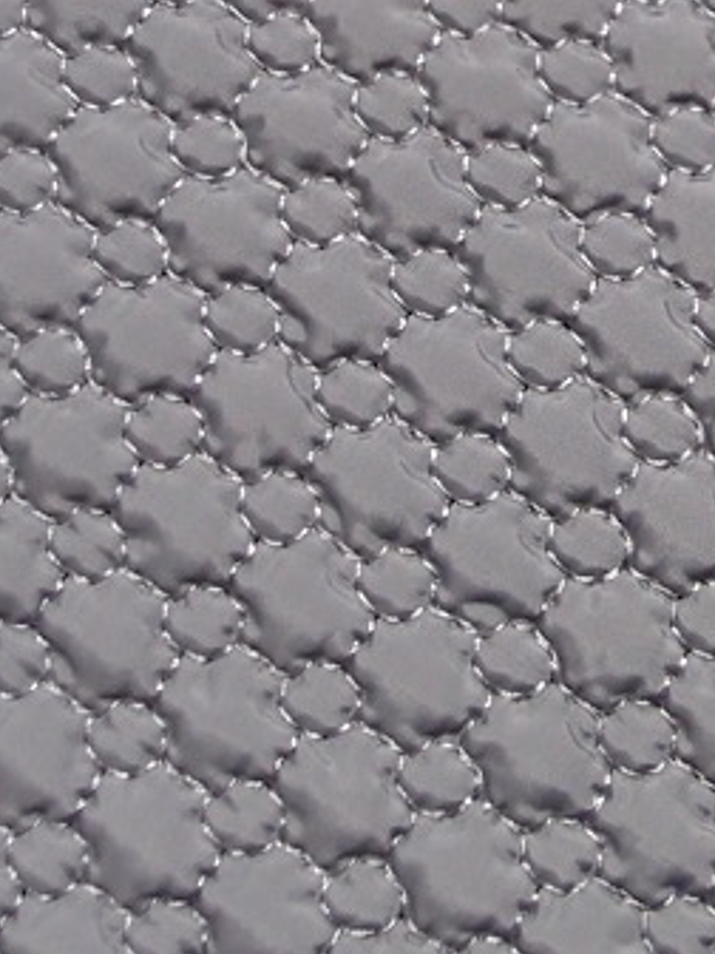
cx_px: 749
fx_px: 2754
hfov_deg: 14.5
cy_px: -114
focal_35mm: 100
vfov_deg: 18.8
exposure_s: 1/60
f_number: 1.8
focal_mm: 6
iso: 100
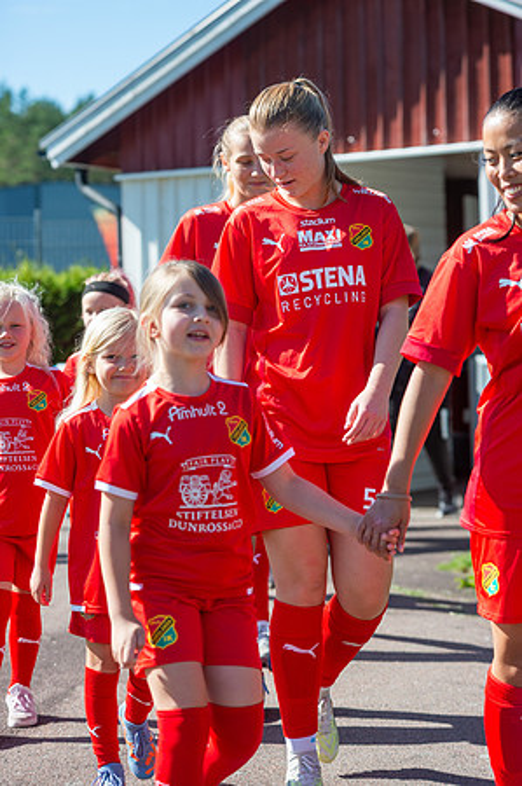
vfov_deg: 20.4
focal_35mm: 100
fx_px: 2180
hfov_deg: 13.7
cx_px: 261
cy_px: 393
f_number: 5
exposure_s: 1/1250
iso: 360
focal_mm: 100
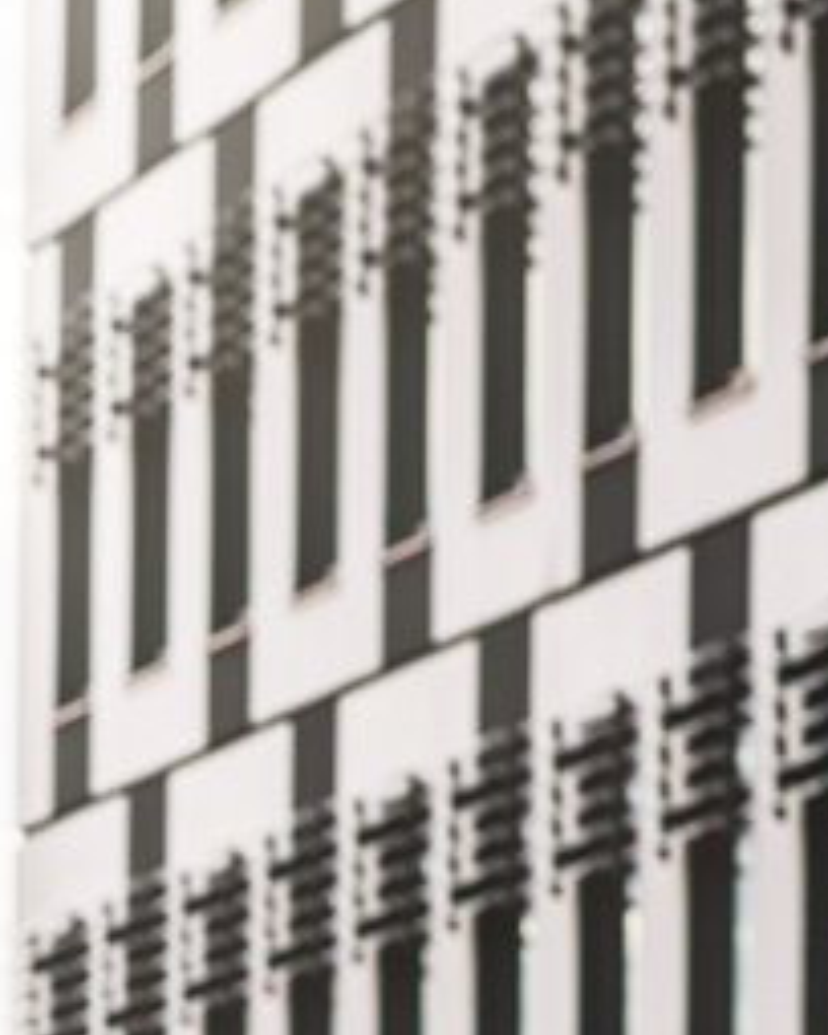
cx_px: -735
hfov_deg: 3.1
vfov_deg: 3.9
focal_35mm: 501
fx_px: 15347
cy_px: 1234
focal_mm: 85
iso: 250
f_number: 5
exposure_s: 1/400
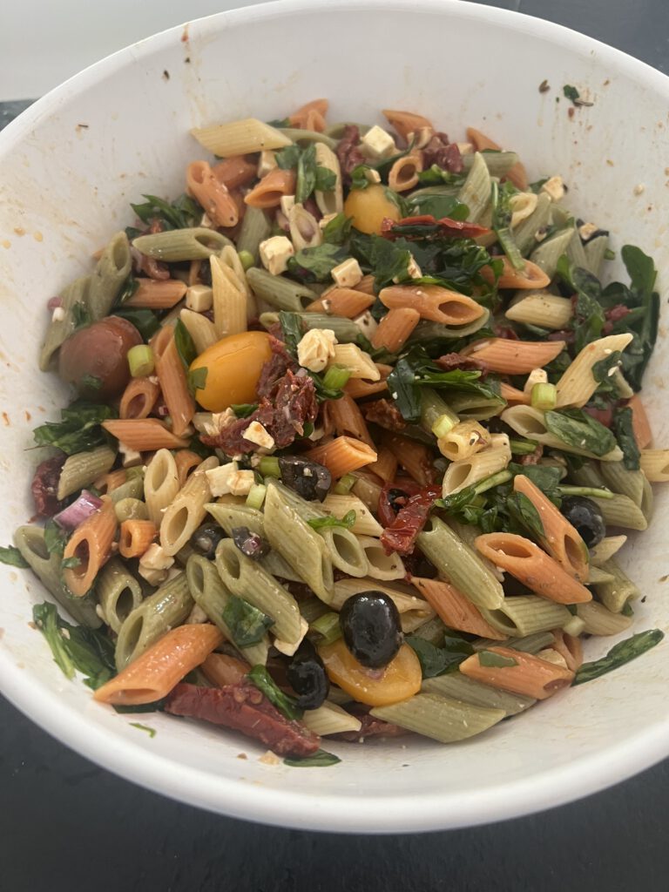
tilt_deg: -63.6
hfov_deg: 53.1
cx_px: 334
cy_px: 446
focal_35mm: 26
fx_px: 670
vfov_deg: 67.3
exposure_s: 1/60
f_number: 1.5
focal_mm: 5.7
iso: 320
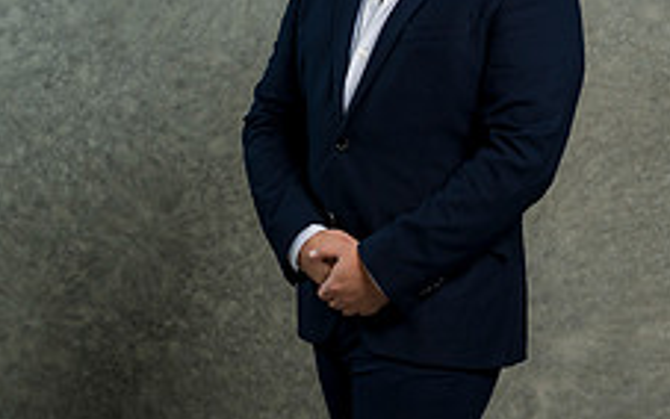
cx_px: 413
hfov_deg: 18.7
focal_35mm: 111
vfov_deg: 11.8
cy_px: 280
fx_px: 2027
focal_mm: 55
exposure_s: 1/160
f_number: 4
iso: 125
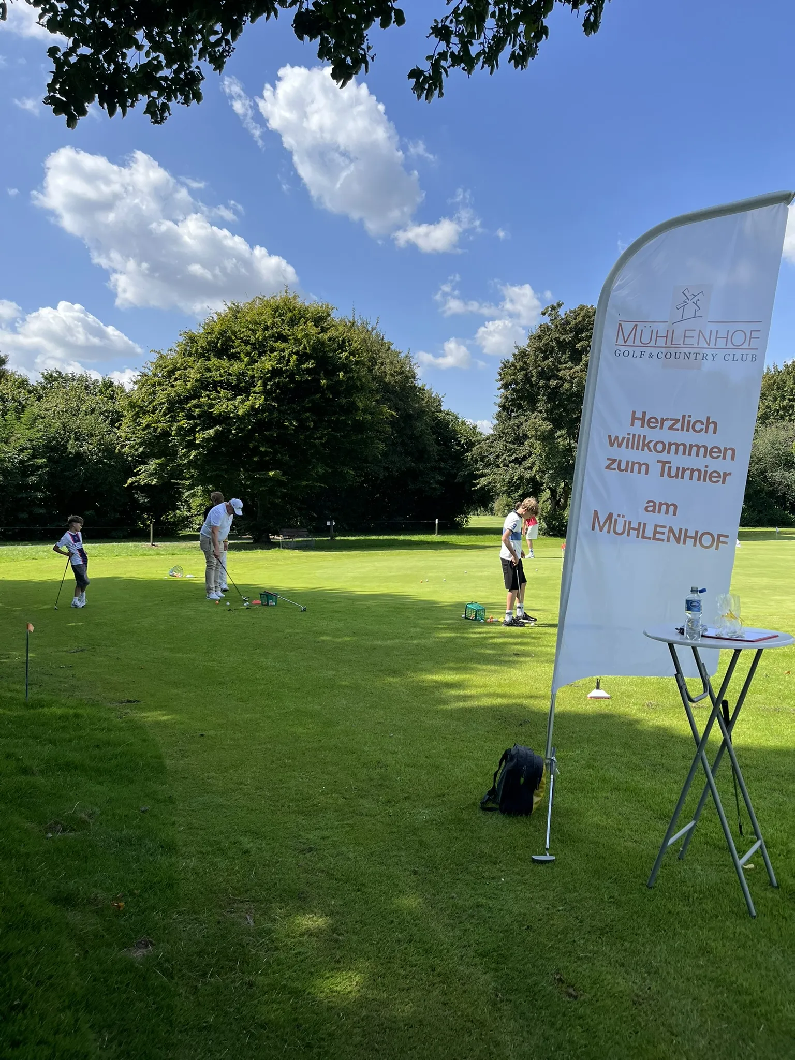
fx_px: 796
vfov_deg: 67.3
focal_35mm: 26
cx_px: 398
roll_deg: -0.4
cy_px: 530
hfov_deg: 53.1
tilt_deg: -0.7
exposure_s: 1/2358
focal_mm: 5.1
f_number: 1.6
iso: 50
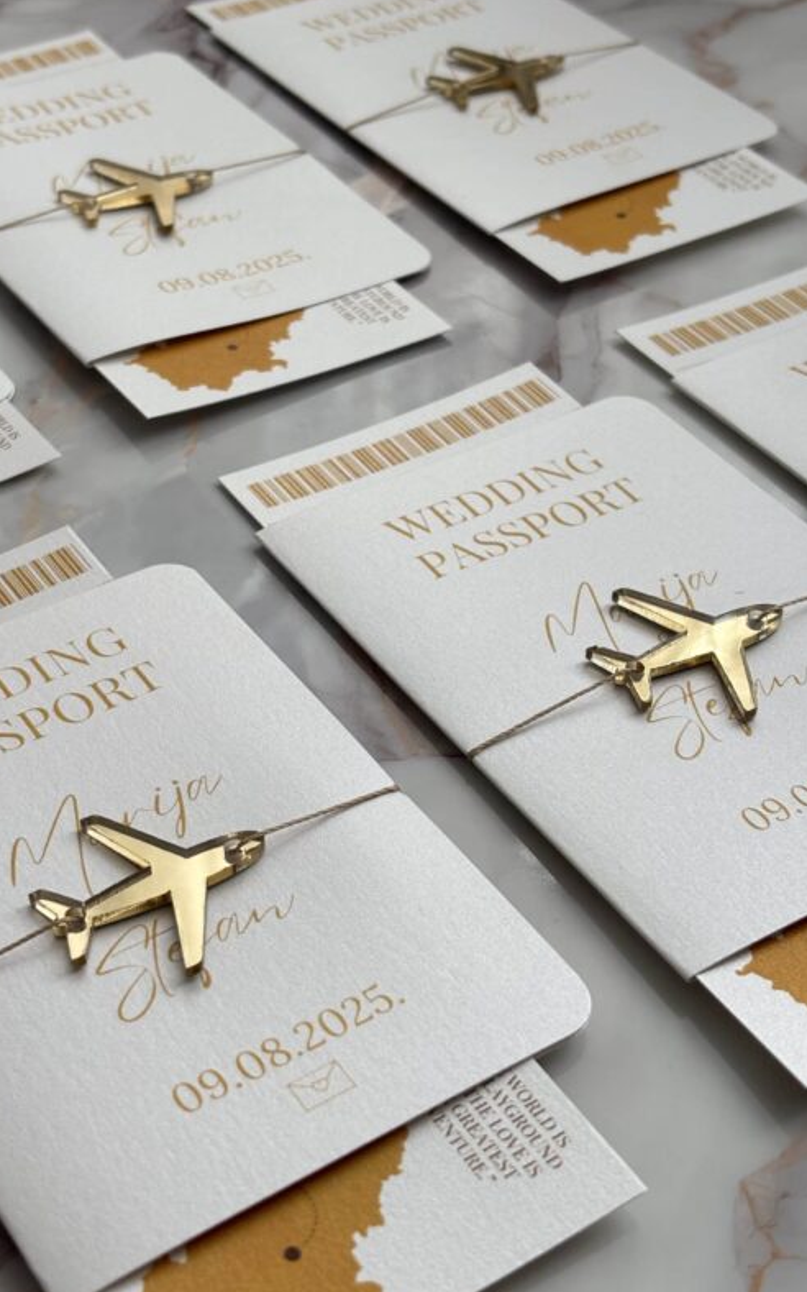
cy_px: 648
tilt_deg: -43.0
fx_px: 1970
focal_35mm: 56
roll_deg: -1.7
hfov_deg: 23.1
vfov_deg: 36.3
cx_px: 321
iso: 32
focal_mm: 5.96
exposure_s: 1/136
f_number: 1.6
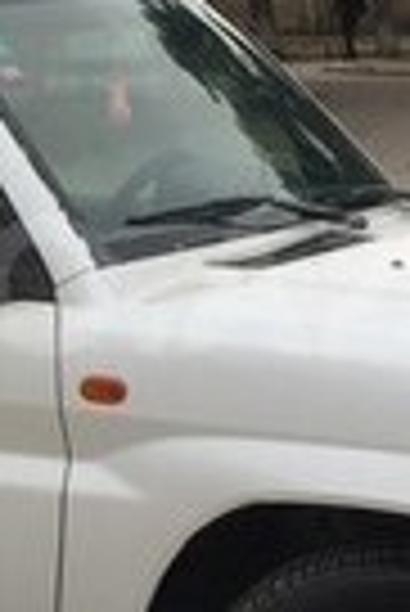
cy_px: 286
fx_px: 2488
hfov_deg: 9.3
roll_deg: +2.4
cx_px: -41
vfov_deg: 14.0
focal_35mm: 146
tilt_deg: -5.0
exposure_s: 1/706
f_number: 2.2
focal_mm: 4.15
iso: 32
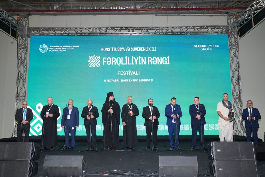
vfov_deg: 41.1
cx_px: 132
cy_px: 88
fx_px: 235
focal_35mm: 32
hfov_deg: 58.7
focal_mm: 32
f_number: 5.6
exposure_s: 1/160
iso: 2500
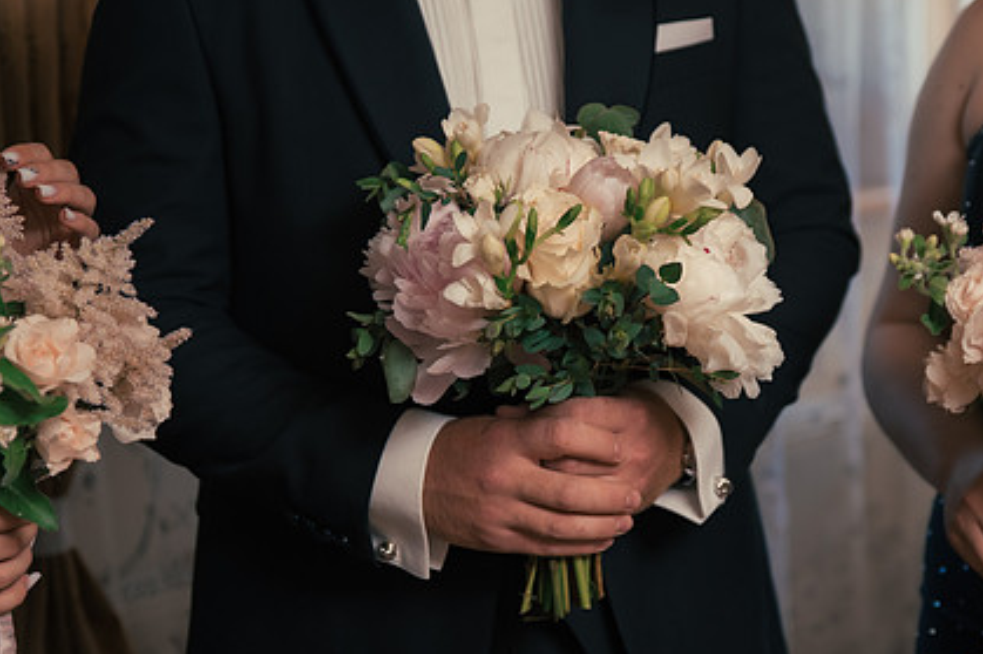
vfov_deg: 15.3
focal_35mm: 89
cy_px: 388
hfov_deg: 22.9
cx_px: 561
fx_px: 2429
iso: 640
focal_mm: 60
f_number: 2.8
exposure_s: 1/160
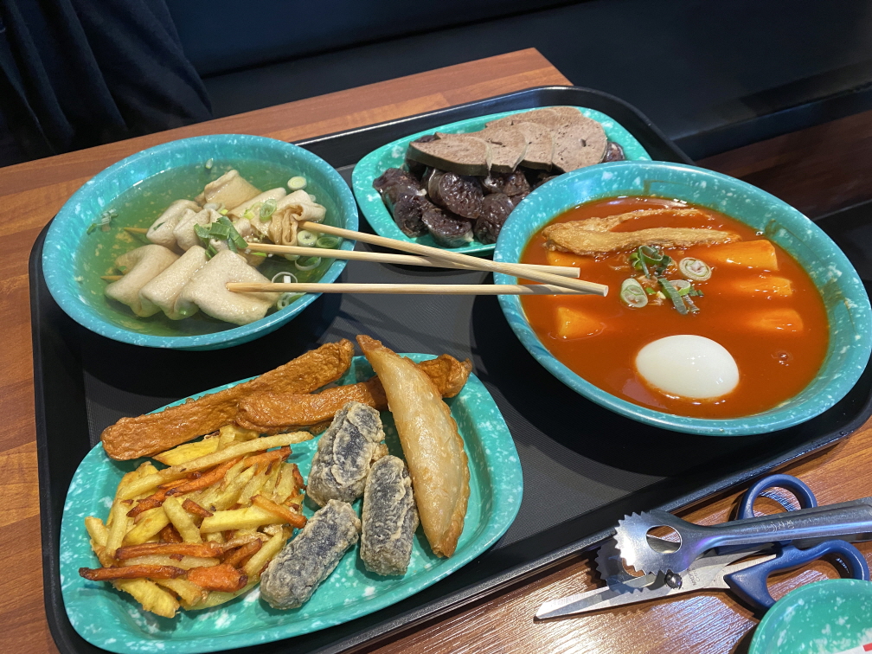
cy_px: 327
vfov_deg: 53.1
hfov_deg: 67.3
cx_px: 436
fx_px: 655
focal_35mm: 26
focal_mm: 4.25
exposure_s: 1/60
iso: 160
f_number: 1.8
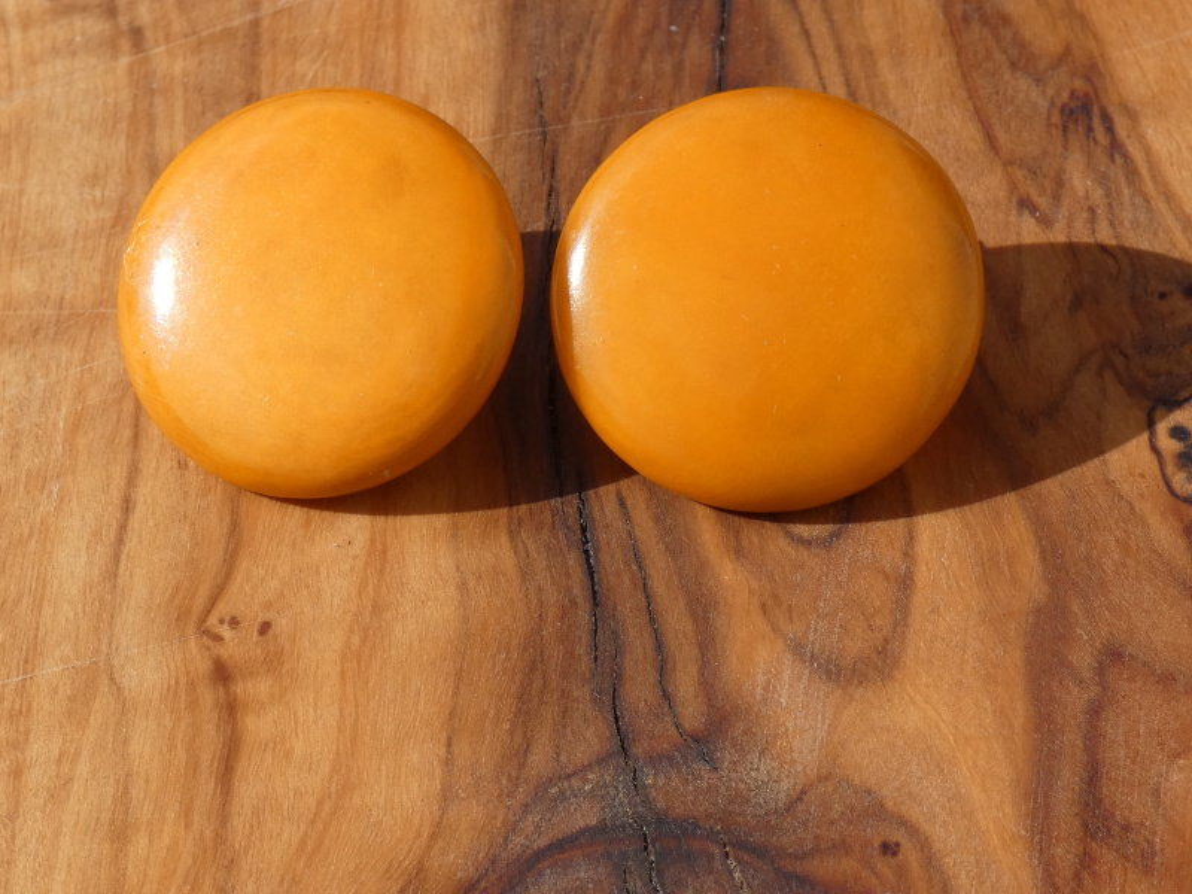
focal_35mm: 116
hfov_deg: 17.0
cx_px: 596
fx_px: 3994
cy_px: 447
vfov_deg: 12.8
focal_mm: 14.1
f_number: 4.5
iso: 80
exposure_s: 1/640
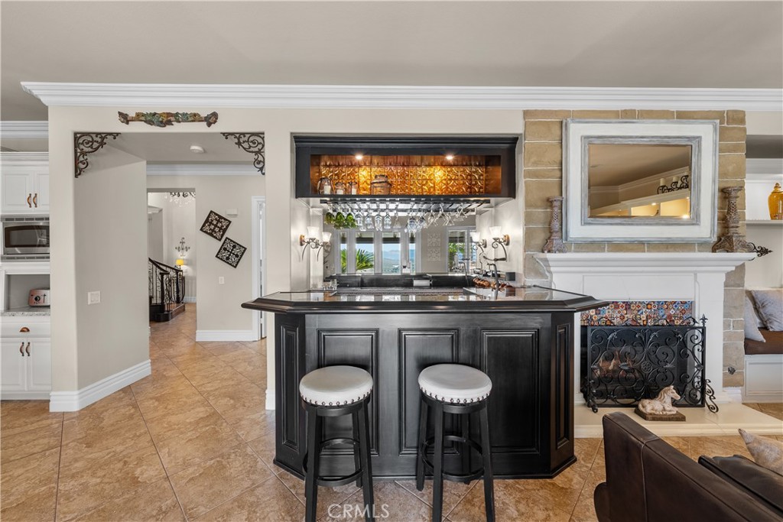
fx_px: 283
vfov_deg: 85.4
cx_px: 392
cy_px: 261
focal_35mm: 13
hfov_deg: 108.3
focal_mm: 13
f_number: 9
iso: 125
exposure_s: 1
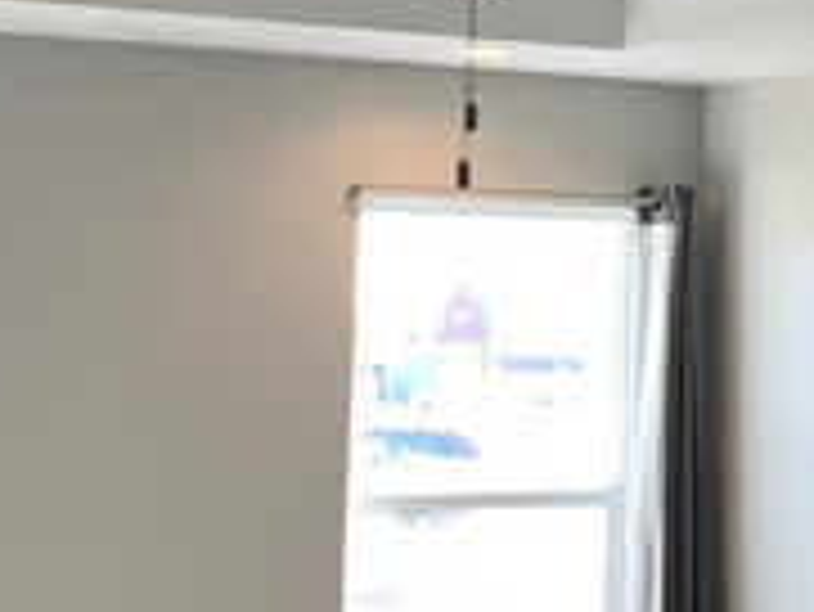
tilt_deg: +13.0
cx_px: 625
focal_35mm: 92
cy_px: -176
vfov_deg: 15.3
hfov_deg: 21.1
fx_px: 2165
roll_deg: -0.9
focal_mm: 4.25
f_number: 1.8
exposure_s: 1/120
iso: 25
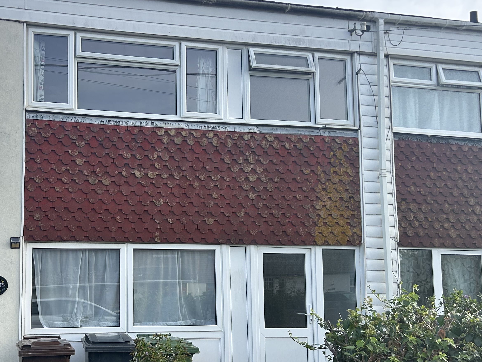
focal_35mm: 45
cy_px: 226
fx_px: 627
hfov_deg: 40.9
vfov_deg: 32.0
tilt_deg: +6.1
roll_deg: -0.1
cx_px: 122
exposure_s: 1/1280
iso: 50
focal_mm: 5.7
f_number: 1.5
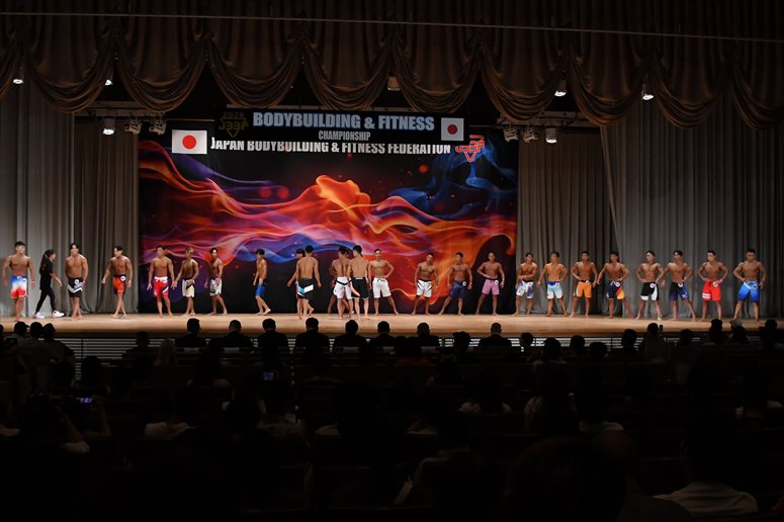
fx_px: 914
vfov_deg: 31.9
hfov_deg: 46.4
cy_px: 261
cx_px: 392
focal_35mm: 42
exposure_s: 1/400
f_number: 5.6
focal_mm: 28
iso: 3200
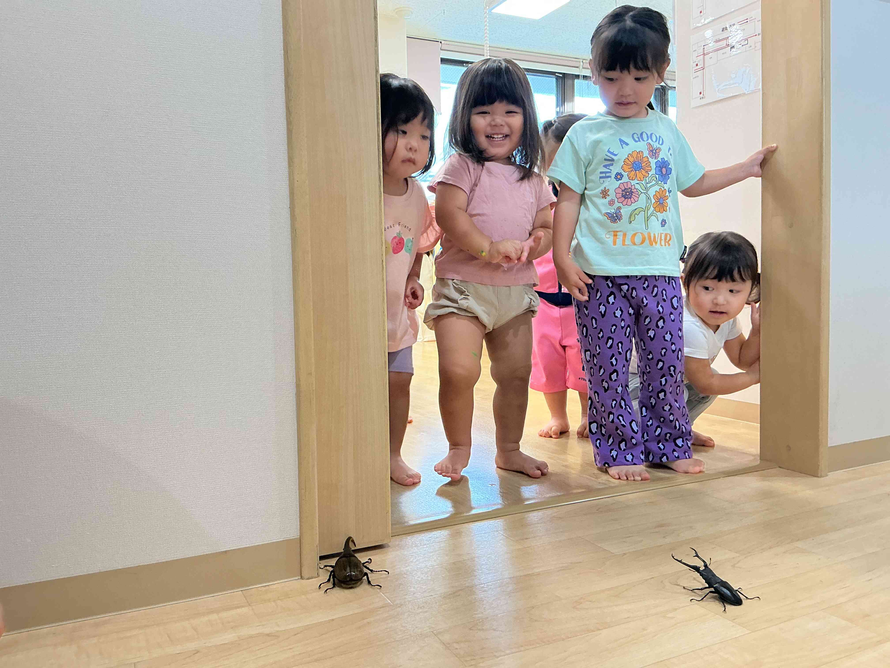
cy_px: 334
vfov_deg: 48.2
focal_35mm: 29
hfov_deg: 61.7
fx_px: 746
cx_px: 445
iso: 64
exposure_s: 1/60
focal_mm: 3
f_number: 1.8
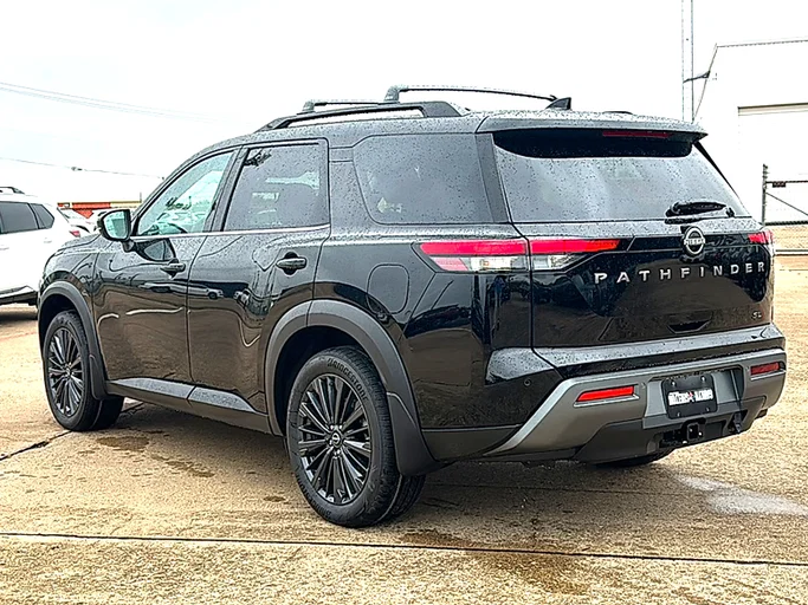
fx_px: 934
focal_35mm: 40
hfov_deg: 46.8
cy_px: 300
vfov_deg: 35.9
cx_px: 409
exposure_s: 1/319
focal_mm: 6.86
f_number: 1.78
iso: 80
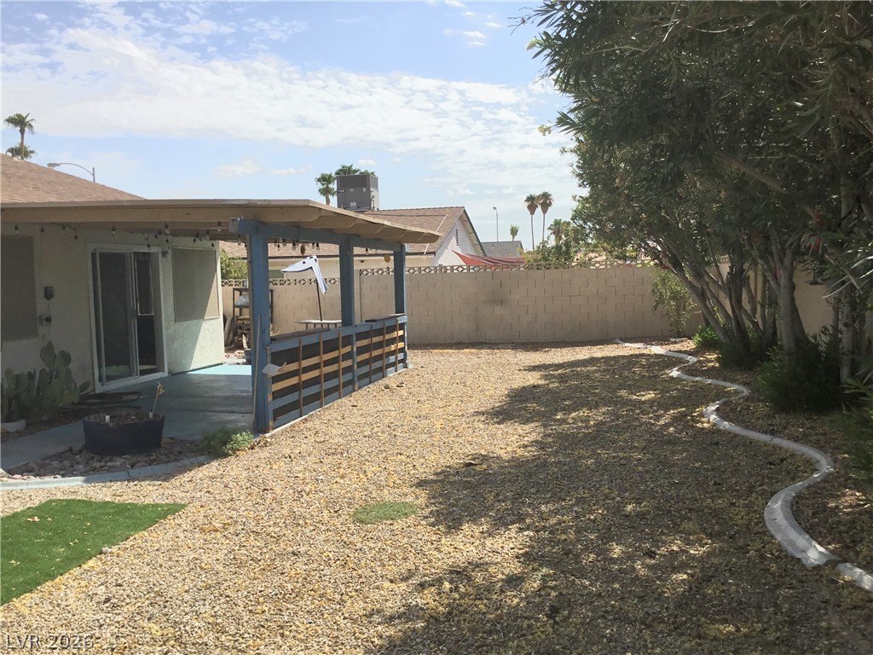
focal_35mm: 31
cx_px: 436
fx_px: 782
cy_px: 328
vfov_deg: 45.4
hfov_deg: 58.4
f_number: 2.4
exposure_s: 1/1942
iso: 25
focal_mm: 3.3
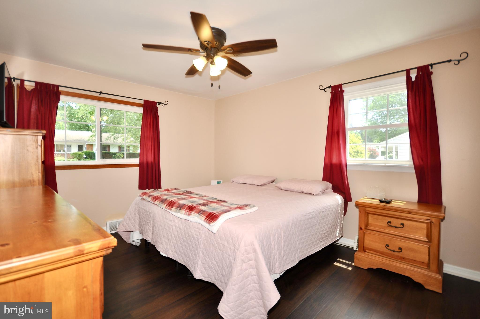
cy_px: 160
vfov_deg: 77.1
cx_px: 240
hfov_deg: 100.5
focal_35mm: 15
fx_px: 200
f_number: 4
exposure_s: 1/60
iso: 100
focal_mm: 10
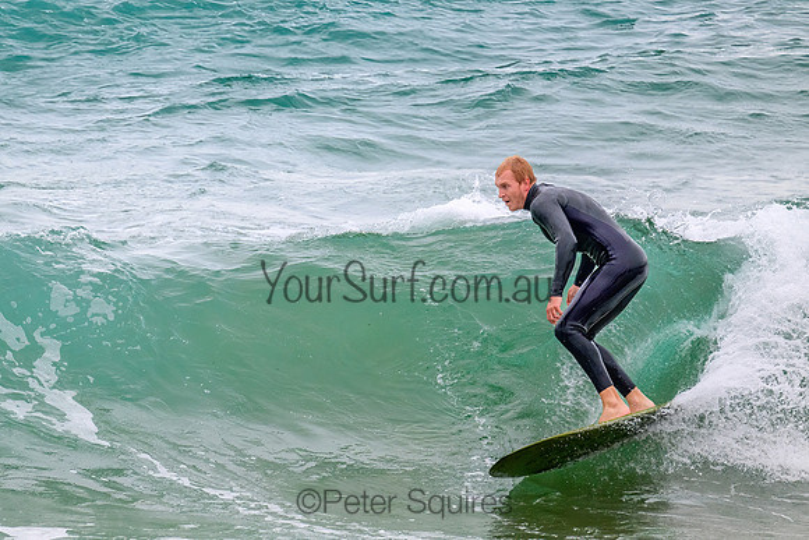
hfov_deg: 2.3
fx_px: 19800
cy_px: 227
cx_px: 340
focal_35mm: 881
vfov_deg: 1.6
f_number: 11
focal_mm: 760
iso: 1400
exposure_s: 1/2000
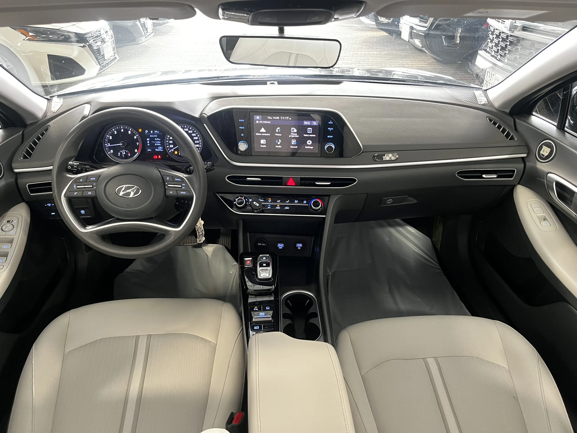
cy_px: 216
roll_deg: +0.3
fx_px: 433
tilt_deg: -31.0
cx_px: 288
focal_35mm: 26
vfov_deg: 53.1
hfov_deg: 67.3
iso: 640
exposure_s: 1/33
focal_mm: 5.1
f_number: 1.6
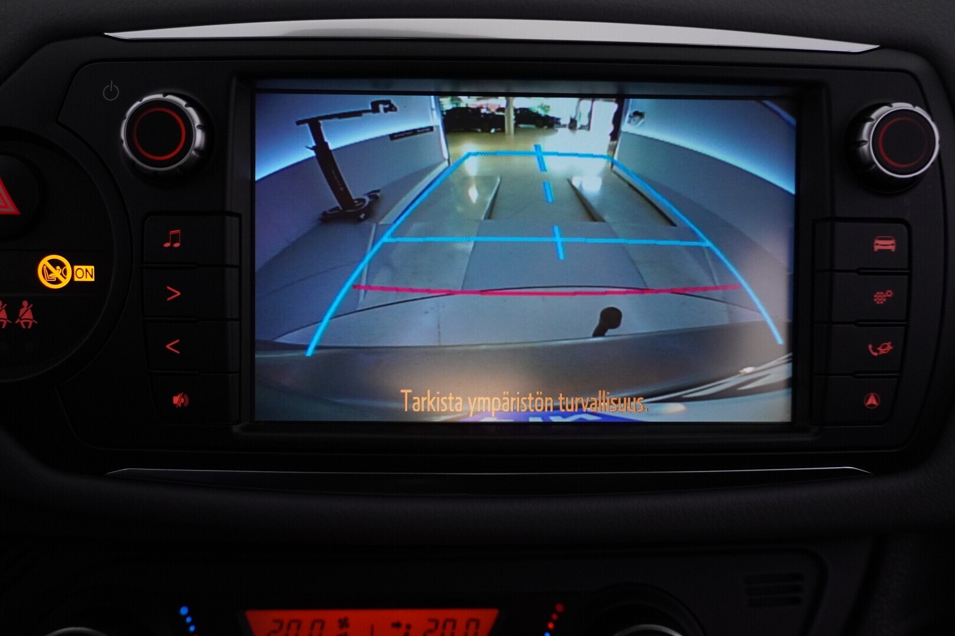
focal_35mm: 32
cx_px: 478
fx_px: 836
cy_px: 318
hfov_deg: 59.5
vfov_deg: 41.7
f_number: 4
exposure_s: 1/60
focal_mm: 21
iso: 2000
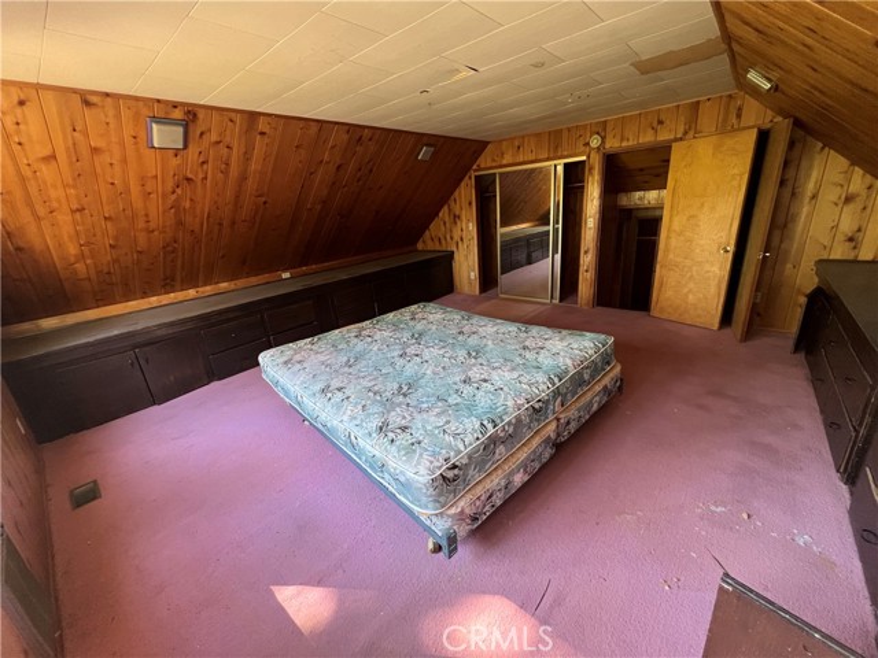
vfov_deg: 89.9
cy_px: 329
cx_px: 439
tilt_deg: -18.8
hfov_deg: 106.2
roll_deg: +4.4
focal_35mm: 13
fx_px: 330
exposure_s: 1/64
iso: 250
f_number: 1.8
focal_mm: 1.57
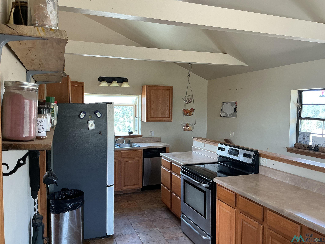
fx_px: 272
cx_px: 162
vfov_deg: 48.2
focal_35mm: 29
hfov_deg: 61.7
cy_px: 122
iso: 40
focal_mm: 3
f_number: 1.8
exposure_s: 1/60
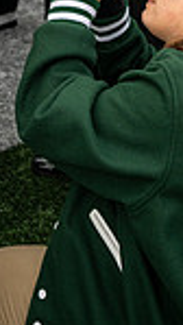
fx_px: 655
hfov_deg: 15.9
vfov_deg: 24.0
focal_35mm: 76
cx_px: 78
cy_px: -113
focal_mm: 24
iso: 200
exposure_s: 1/500
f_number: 2.8
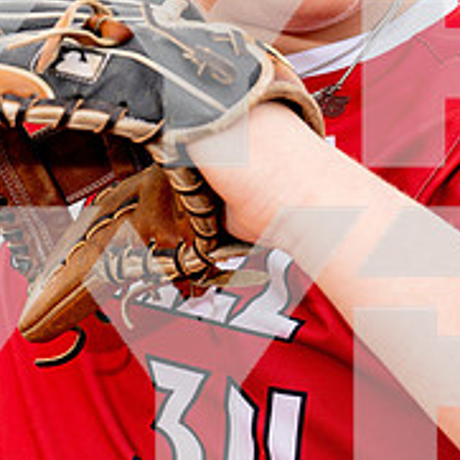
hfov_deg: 11.9
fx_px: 2210
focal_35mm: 147
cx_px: 313
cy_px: 34
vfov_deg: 11.8
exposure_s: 1/250
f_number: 4
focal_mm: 54
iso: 100
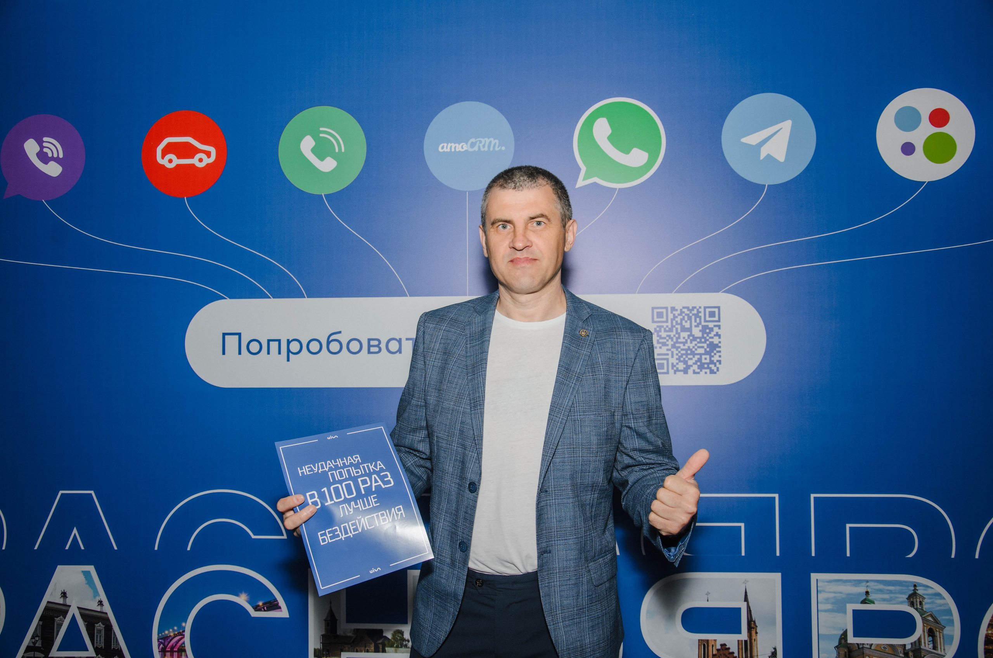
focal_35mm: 36
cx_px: 496
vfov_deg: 36.7
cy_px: 329
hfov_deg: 53.2
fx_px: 991
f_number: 4.5
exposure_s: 1/160
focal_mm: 24
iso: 125
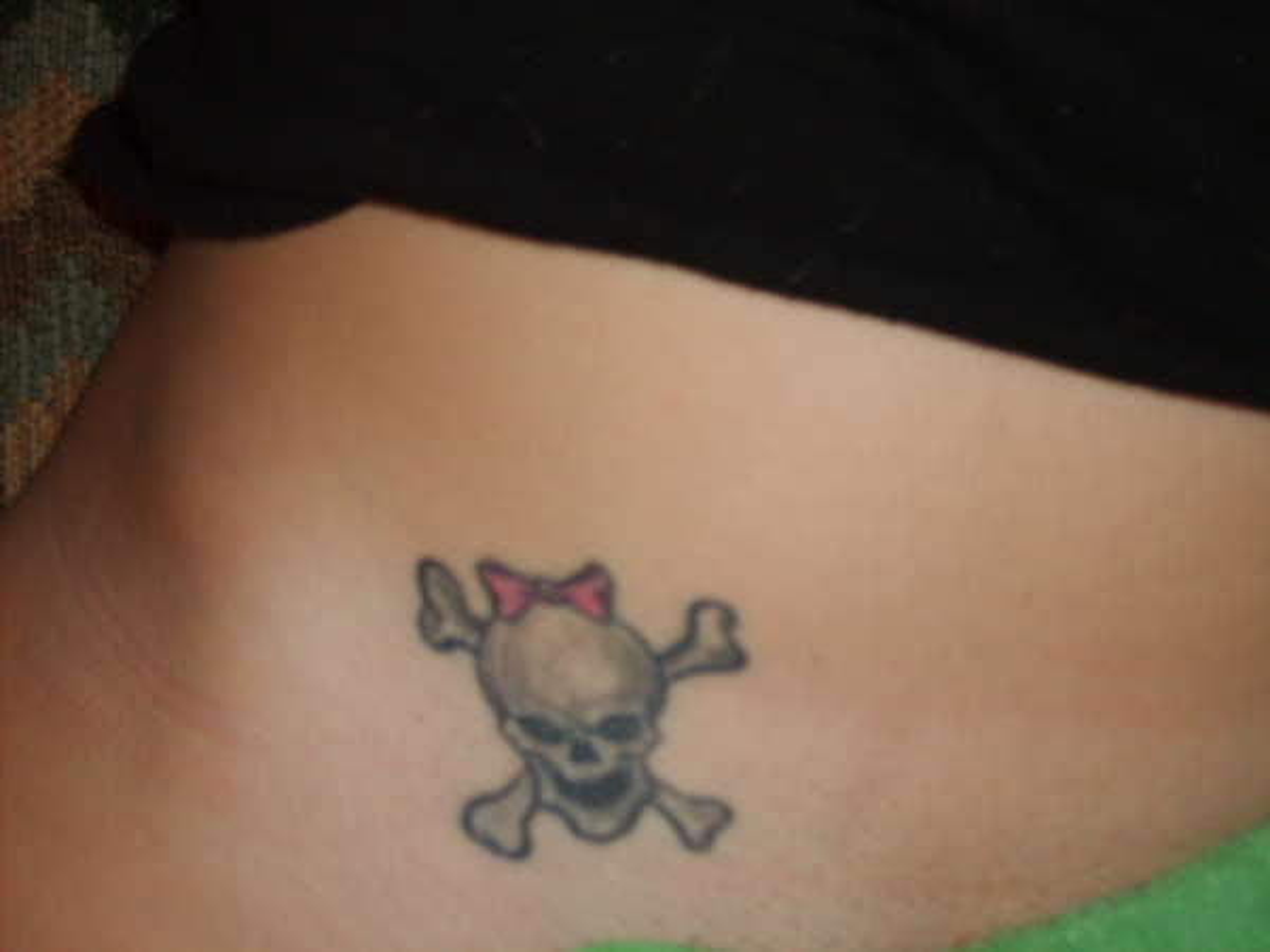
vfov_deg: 28.0
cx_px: 635
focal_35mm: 52
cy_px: 476
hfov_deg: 36.8
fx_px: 1908
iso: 100
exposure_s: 1/45
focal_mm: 8.7
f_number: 3.3
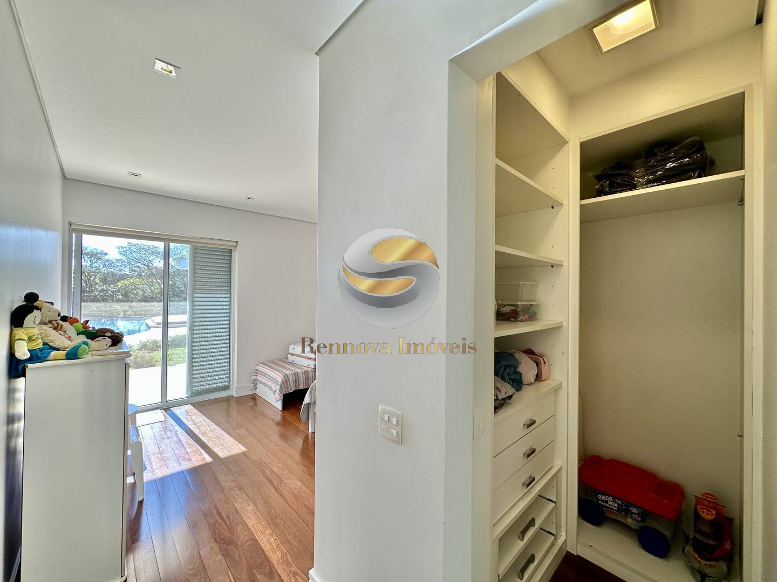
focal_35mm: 14
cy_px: 291
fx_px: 314
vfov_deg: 85.7
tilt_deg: +0.9
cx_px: 388
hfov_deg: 102.1
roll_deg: -0.9
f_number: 2.2
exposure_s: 1/120
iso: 50
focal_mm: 2.22
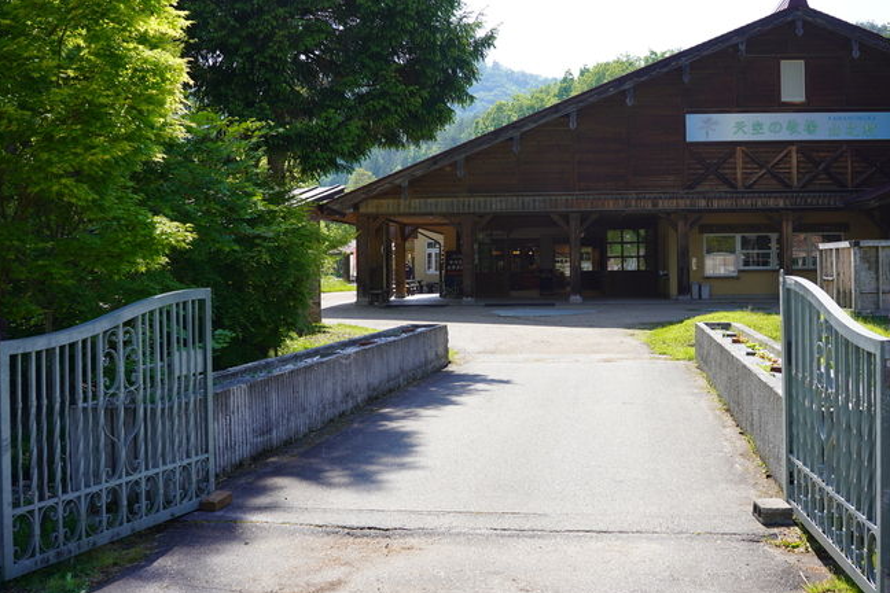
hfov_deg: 44.4
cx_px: 506
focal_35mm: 44
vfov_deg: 30.5
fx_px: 1088
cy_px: 281
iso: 100
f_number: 5.6
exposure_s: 1/250
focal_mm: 35
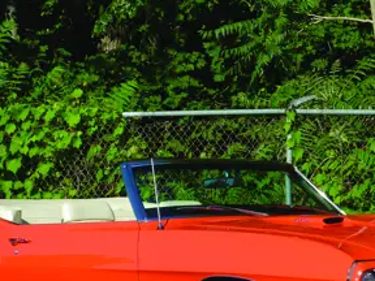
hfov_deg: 10.7
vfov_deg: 8.0
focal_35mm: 185
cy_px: 180
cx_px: 248
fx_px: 2004
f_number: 5
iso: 80
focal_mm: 12.8
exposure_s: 1/400
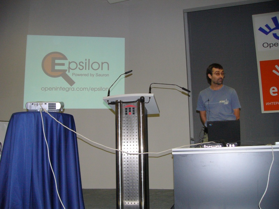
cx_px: 140
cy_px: 104
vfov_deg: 39.7
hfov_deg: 51.4
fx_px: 290
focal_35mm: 36
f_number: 2.8
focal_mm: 6
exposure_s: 1/80
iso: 200
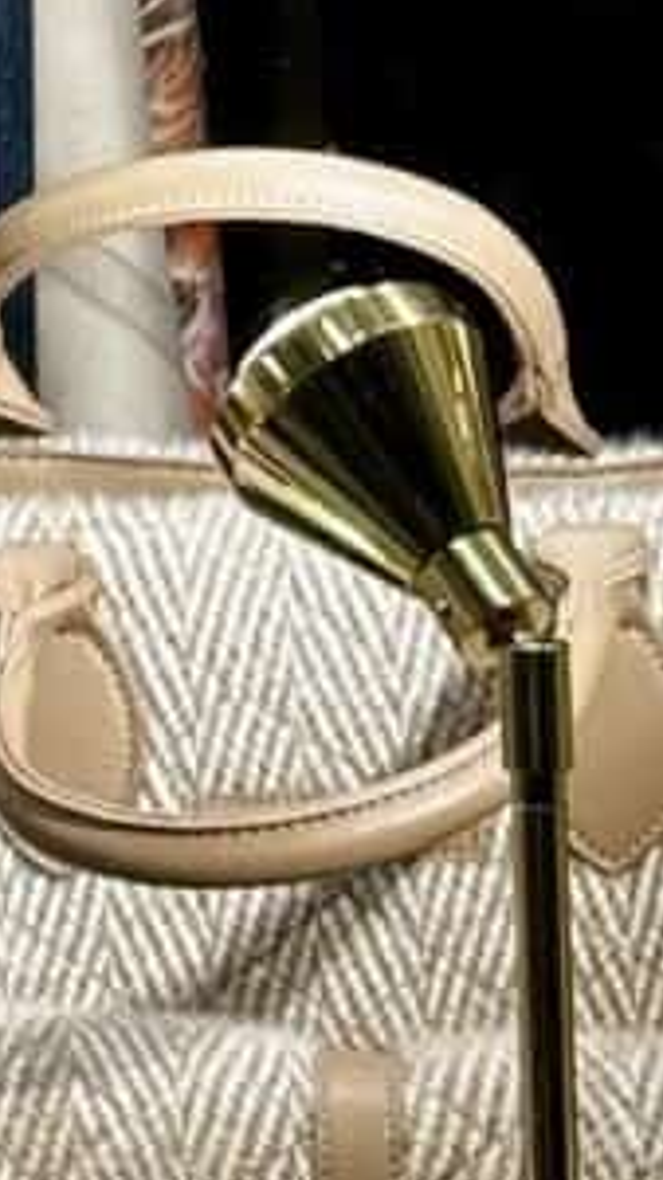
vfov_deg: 6.7
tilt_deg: -0.3
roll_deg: +0.2
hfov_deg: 3.8
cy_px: -1160
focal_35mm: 313
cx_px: -1142
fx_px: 9796
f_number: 1.78
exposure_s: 1/100
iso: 50
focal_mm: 6.86
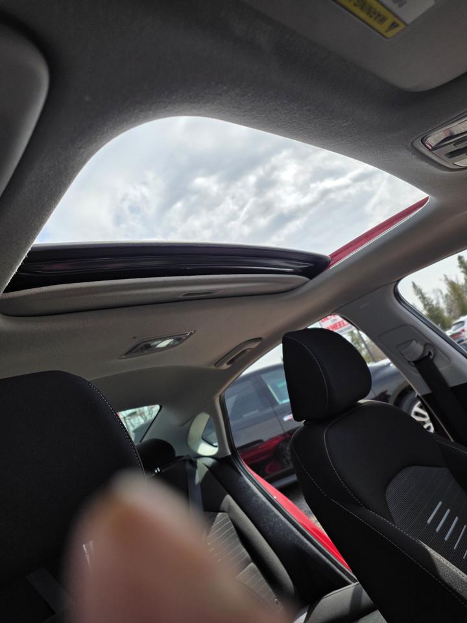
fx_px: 414
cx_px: 234
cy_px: 312
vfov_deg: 73.9
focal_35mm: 23
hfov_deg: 58.9
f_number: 1.7
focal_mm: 6.25
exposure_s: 1/7944
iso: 64
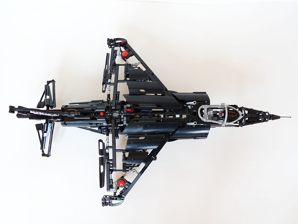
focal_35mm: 31
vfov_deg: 45.5
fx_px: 267
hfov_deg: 58.3
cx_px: 152
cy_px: 115
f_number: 4.5
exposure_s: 1/6
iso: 100
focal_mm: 5.4
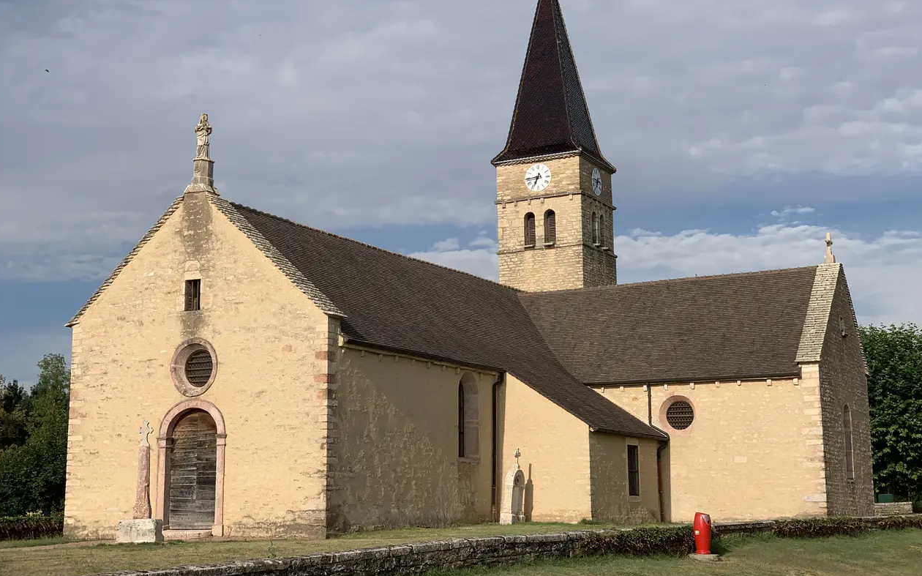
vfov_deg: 23.1
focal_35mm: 56
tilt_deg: +12.2
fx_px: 1407
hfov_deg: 36.3
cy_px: 244
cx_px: 460
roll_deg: -0.1
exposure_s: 1/1142
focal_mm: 6
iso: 16
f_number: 2.4
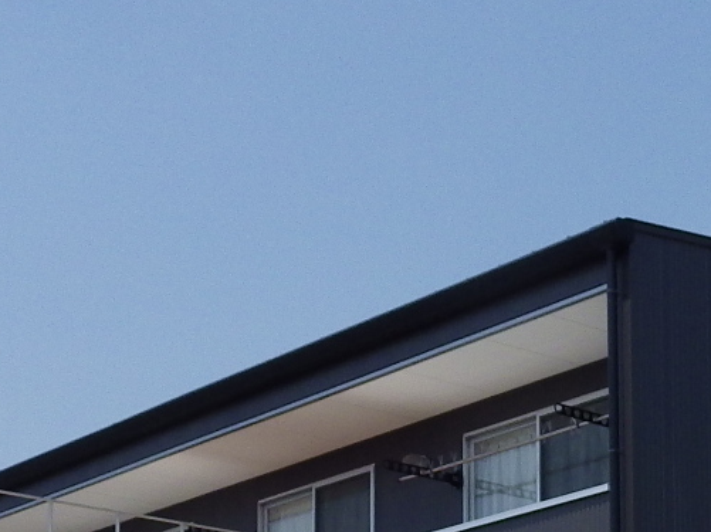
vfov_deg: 15.2
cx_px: 728
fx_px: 1847
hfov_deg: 21.0
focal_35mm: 90
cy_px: 802
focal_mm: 4
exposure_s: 1/200
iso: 100
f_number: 9.7
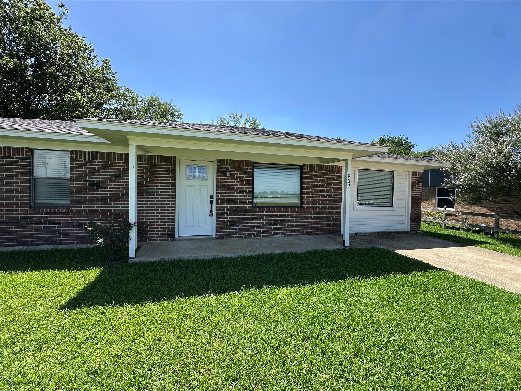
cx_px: 260
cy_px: 196
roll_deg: -1.6
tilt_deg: -0.7
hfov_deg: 102.1
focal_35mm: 14
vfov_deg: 85.7
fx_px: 211
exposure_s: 1/744
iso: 40
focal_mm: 2.22
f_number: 2.2
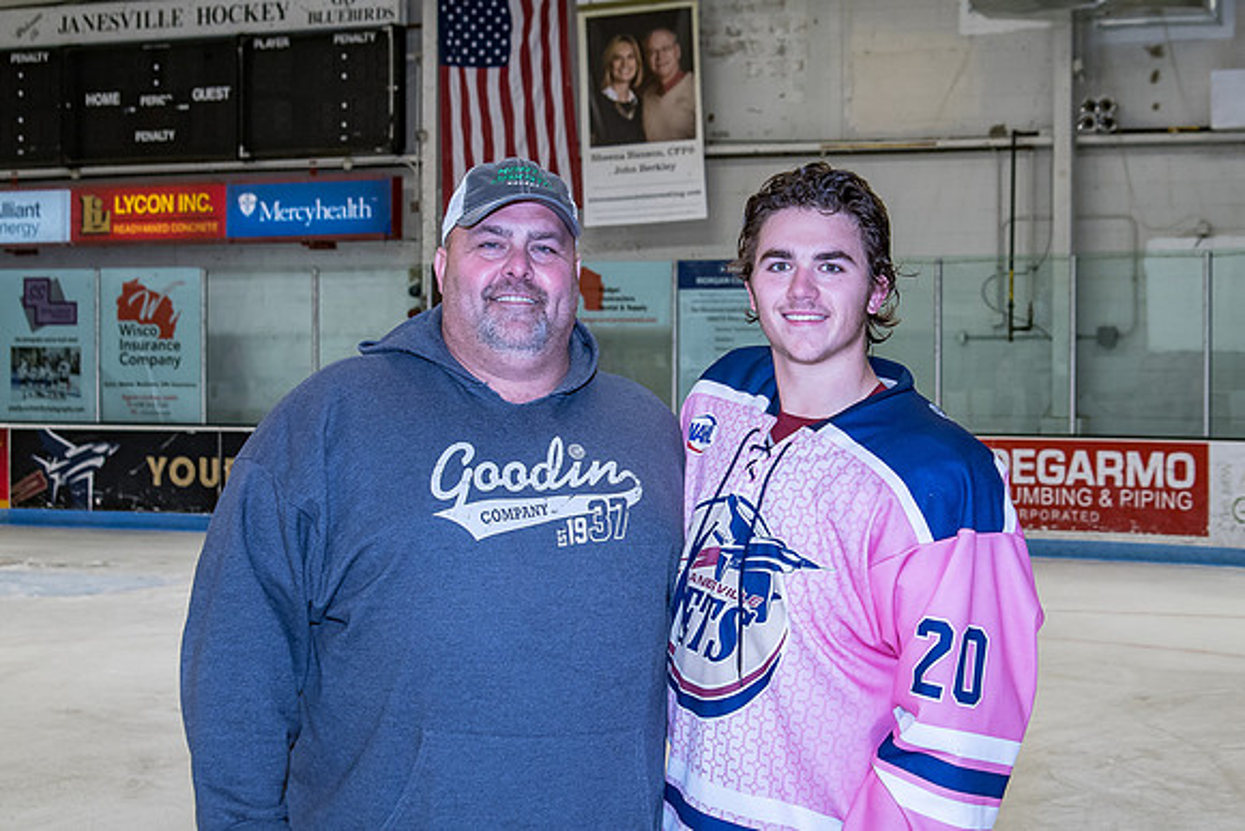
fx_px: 2313
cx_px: 736
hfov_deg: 30.1
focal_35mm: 67
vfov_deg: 20.4
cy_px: 402
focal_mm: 35
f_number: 5
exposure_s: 1/250
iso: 800
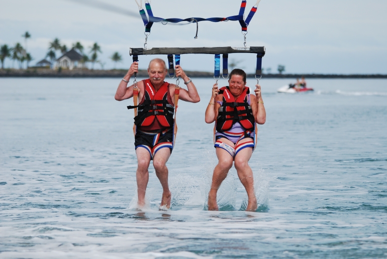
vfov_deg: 4.6
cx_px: 194
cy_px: 130
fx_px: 3229
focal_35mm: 300
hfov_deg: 6.9
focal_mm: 200
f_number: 5.3
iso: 200
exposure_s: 1/1000
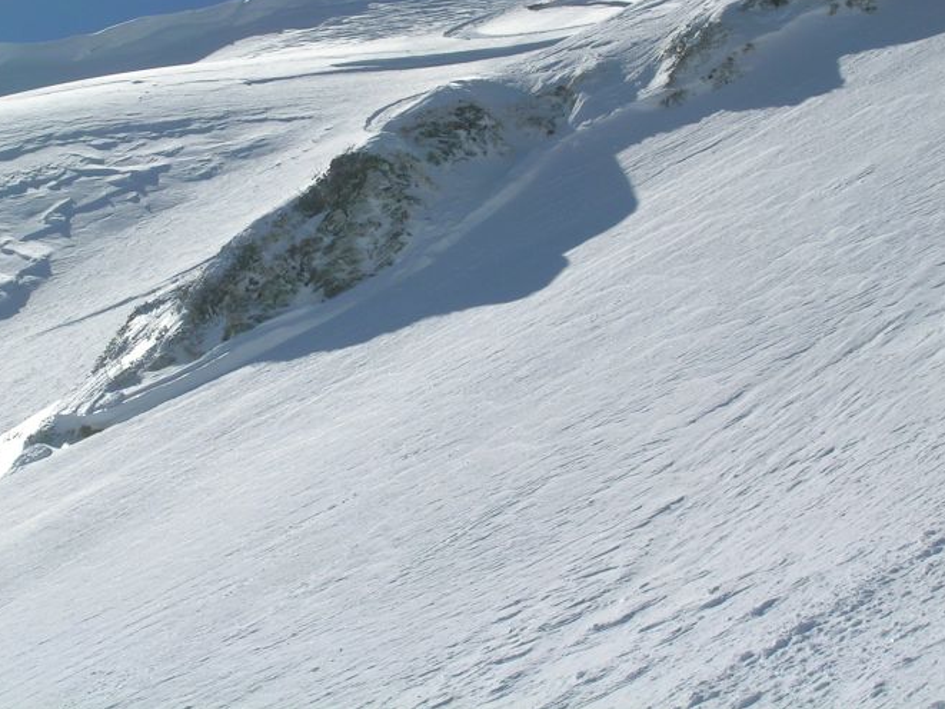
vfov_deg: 7.6
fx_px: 5352
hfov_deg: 10.1
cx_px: 402
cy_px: 284
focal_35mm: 196
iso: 50
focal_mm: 16.2
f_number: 8.2
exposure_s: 1/619
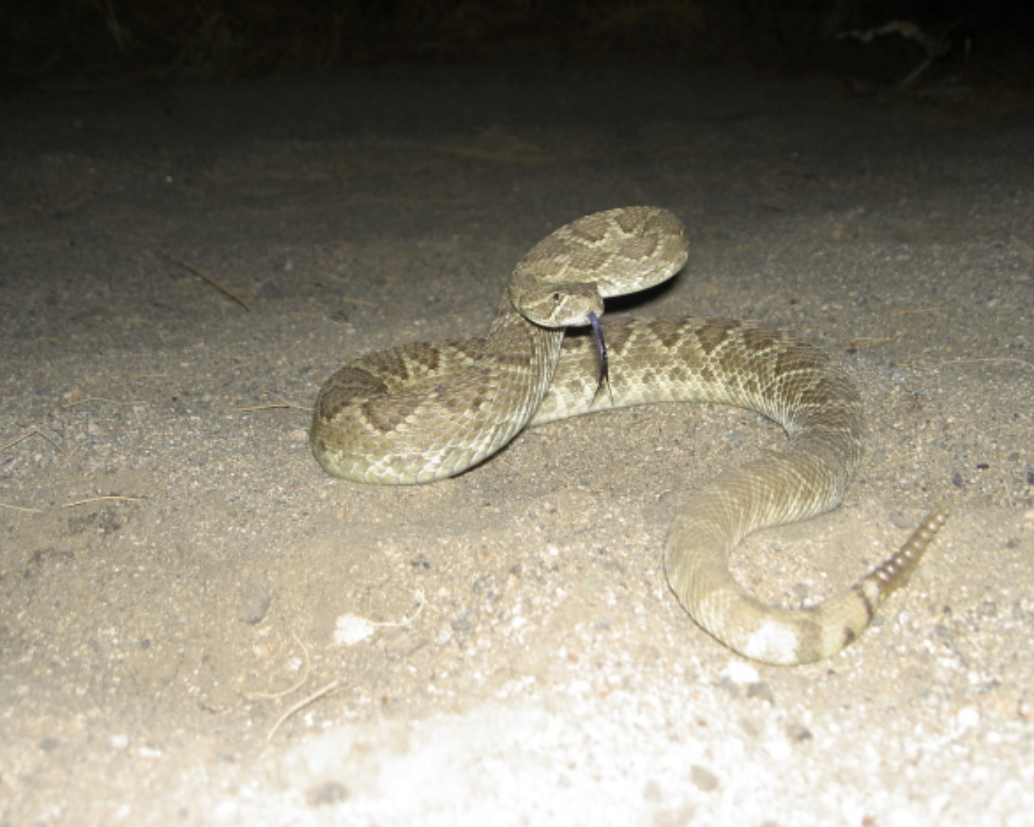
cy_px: 419
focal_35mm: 47
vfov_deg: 32.1
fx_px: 1438
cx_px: 518
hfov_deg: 39.5
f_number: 2.9
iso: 100
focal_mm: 9
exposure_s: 1/60
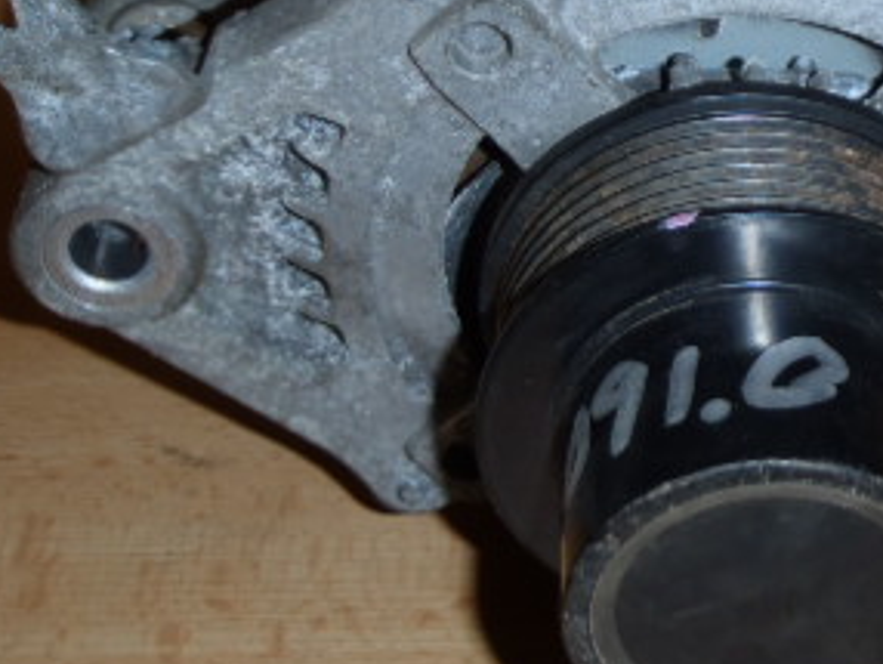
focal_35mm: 85
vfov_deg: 17.2
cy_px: 90
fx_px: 2170
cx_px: 648
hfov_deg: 22.8
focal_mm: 6.83
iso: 100
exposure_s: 1/40
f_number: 4.6
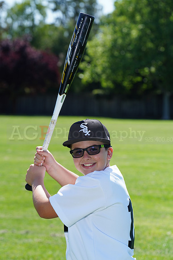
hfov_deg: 7.7
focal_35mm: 179
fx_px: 1289
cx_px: 86
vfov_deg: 11.5
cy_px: 130
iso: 200
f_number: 9
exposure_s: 1/250
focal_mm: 179
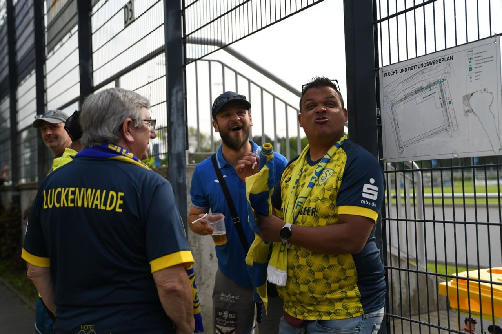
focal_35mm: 45
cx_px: 251
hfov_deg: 43.6
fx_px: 627
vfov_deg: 29.9
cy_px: 167
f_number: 2.8
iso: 220
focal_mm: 45
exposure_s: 1/1600
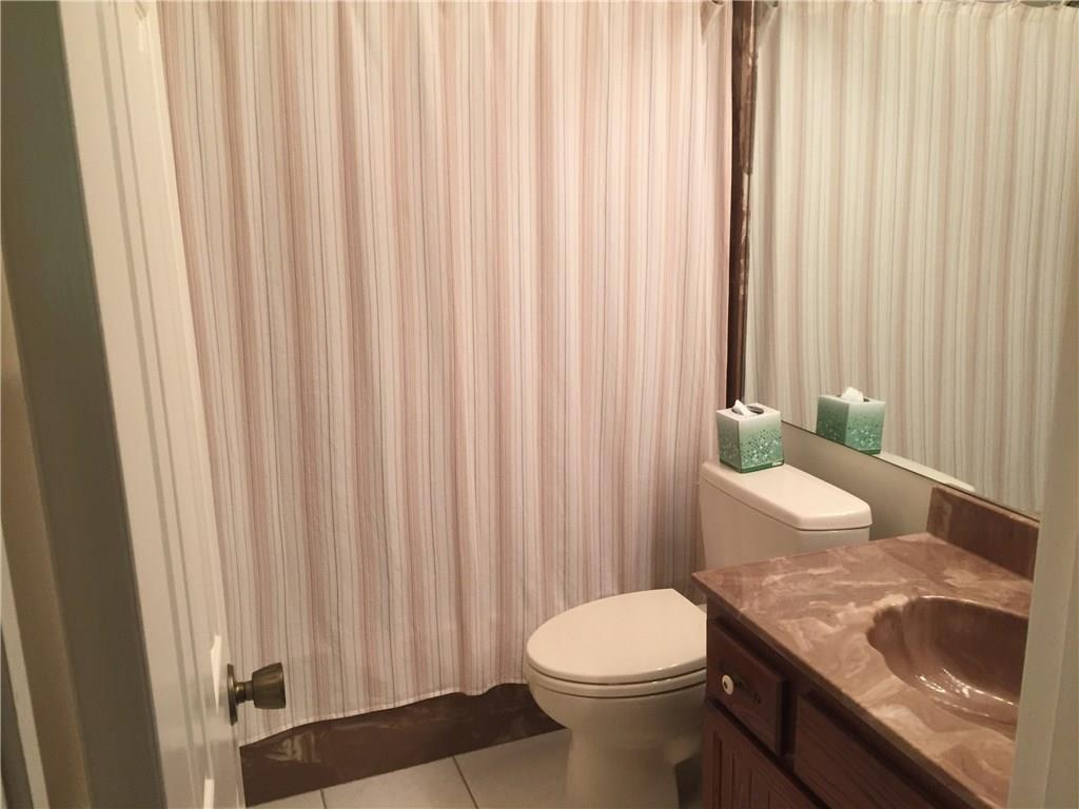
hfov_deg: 61.7
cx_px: 540
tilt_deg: -15.0
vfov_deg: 48.2
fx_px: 904
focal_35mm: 29
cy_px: 404
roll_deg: +1.0
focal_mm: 4.15
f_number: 2.2
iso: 50
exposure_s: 1/30
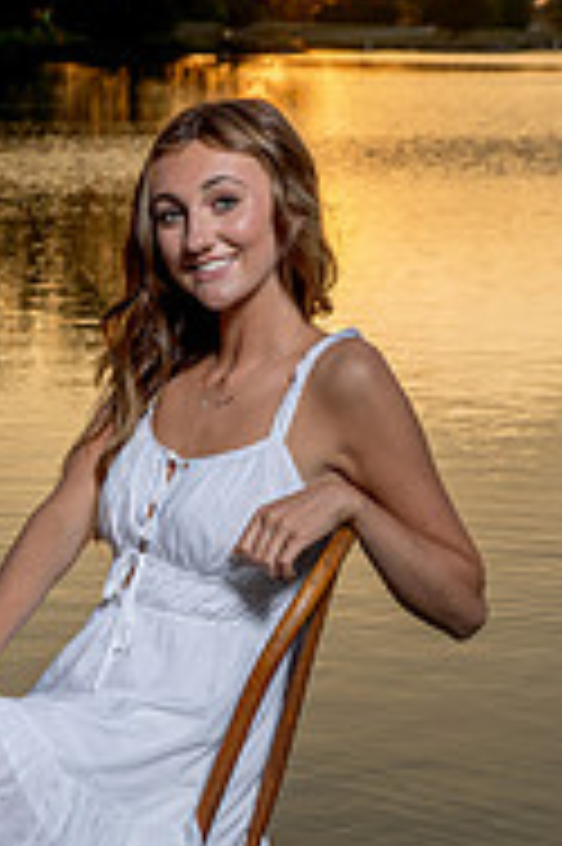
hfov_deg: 15.9
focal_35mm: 84
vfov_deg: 24.0
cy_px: 630
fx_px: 1970
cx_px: -18
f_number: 5.6
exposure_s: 1/160
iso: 100
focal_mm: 35
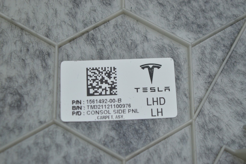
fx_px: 563
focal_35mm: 82
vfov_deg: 16.5
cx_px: 123
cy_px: 82
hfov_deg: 24.6
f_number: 5.6
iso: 400
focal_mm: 55
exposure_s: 1/50
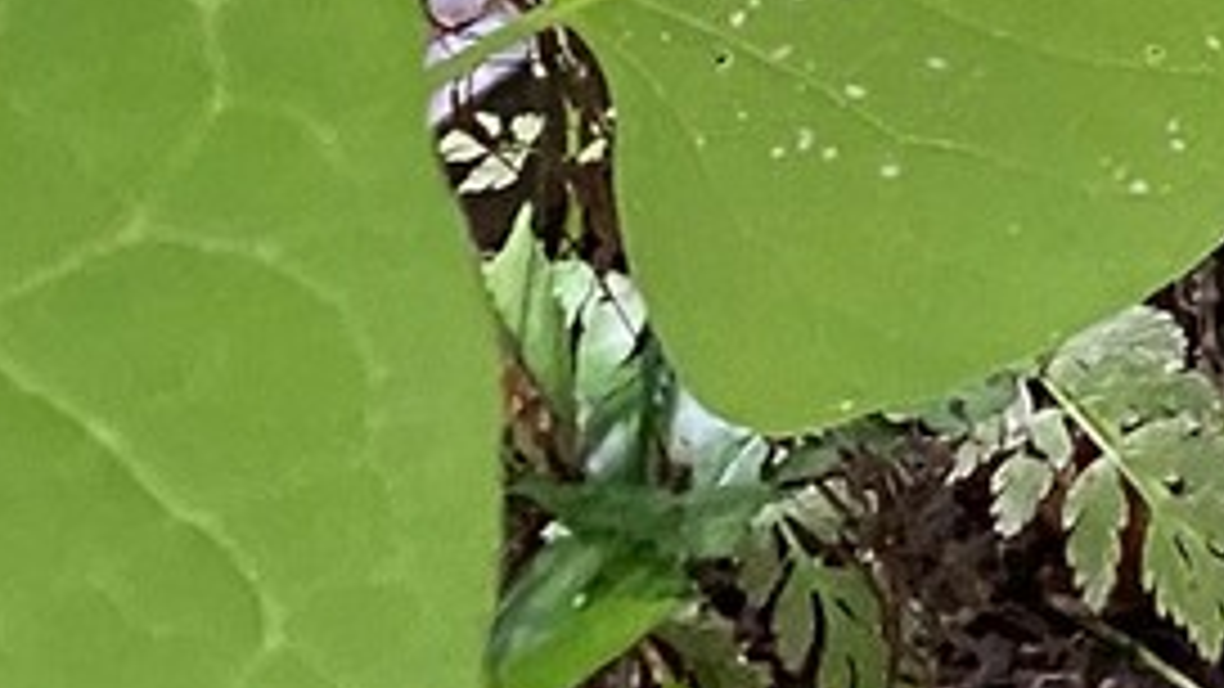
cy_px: -1565
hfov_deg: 12.6
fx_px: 4868
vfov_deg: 7.0
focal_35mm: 150
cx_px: 2426
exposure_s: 1/35
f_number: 1.8
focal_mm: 4.25
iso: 640
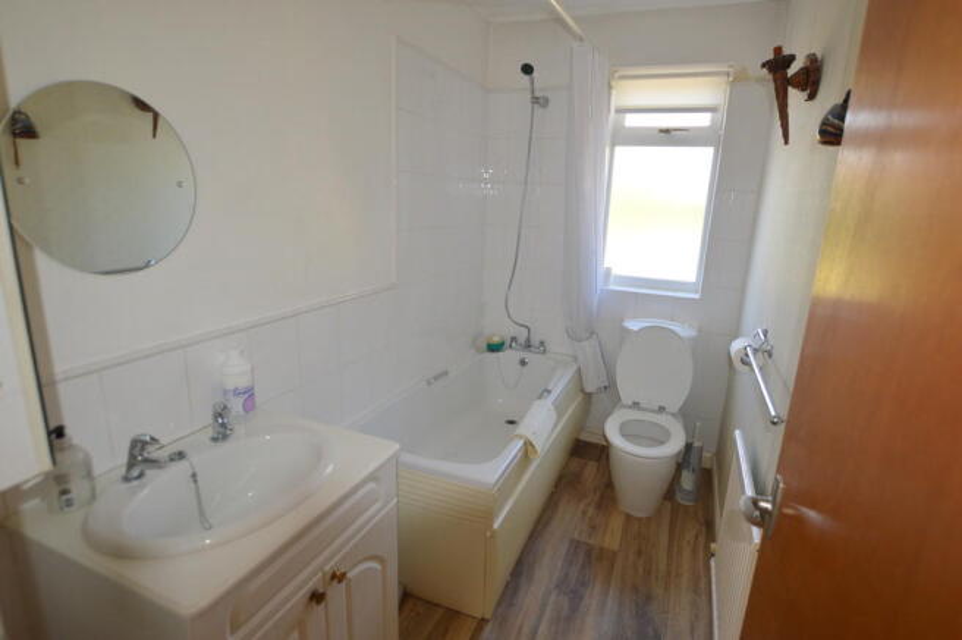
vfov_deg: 67.3
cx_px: 481
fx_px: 481
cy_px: 320
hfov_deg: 90.1
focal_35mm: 18
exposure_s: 1/125
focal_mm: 12
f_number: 4
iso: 320
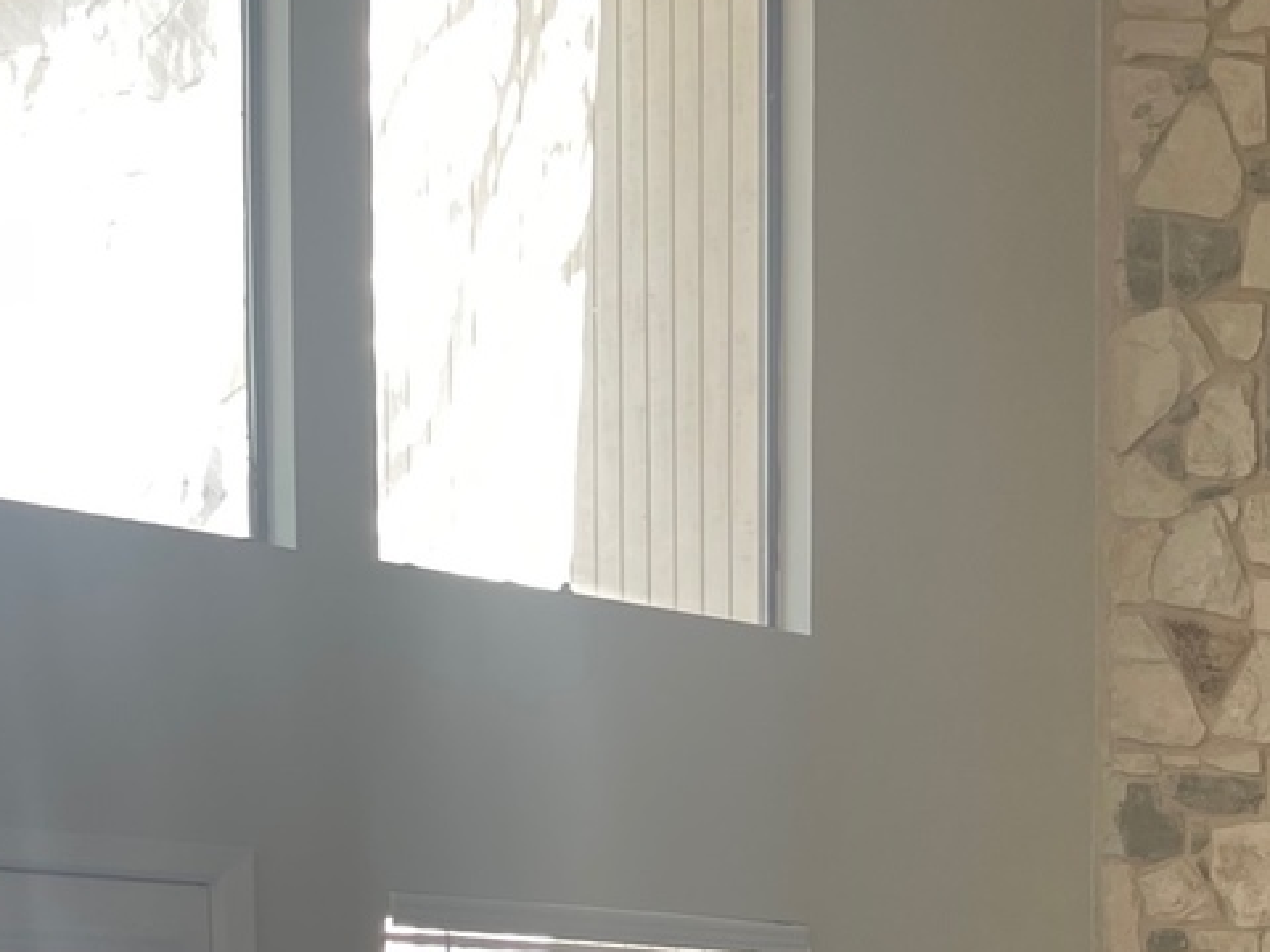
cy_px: 1346
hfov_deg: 23.1
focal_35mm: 78
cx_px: 1487
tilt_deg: -4.9
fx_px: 2862
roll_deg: -1.0
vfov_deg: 17.4
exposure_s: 1/120
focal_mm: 5.1
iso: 100
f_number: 1.6
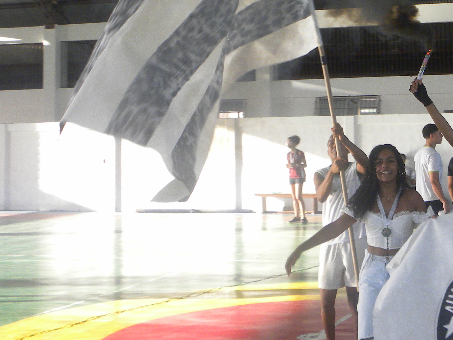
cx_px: 382
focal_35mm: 76
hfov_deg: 25.1
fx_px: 995
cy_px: 60
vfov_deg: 19.2
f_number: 3.2
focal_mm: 6.6
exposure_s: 1/67.2
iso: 154
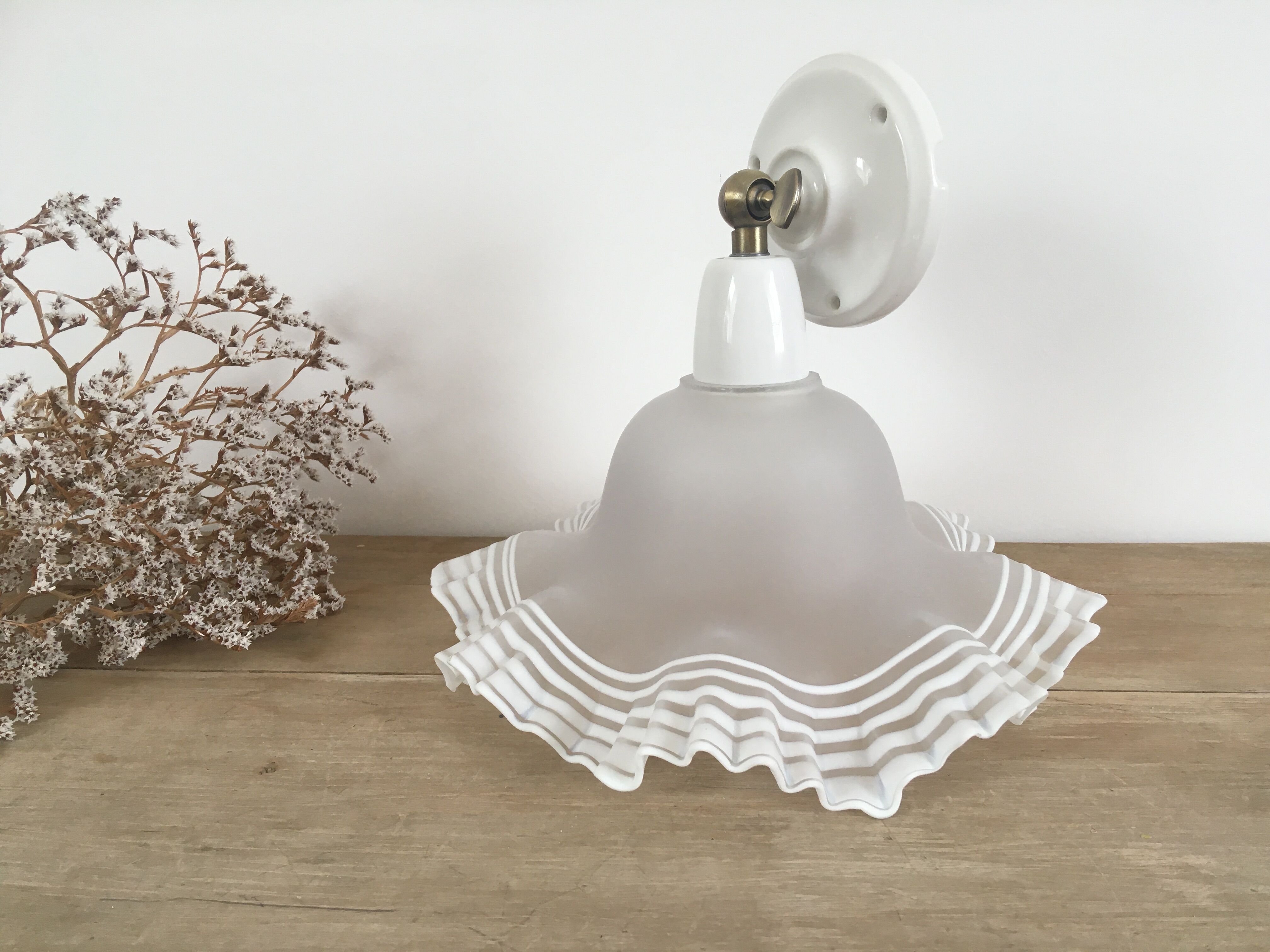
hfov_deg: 61.7
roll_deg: +1.2
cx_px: 635
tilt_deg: -13.9
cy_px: 476
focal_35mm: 29
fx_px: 1064
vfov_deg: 48.2
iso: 25
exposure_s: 1/33
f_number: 2.2
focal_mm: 4.15
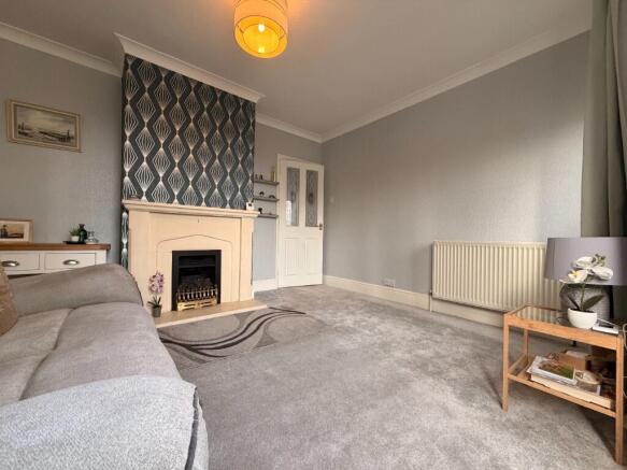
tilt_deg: +0.5
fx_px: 254
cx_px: 314
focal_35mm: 14
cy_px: 235
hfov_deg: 102.1
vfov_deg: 85.7
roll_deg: -1.1
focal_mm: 2.22
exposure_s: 1/100
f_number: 2.2
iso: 320
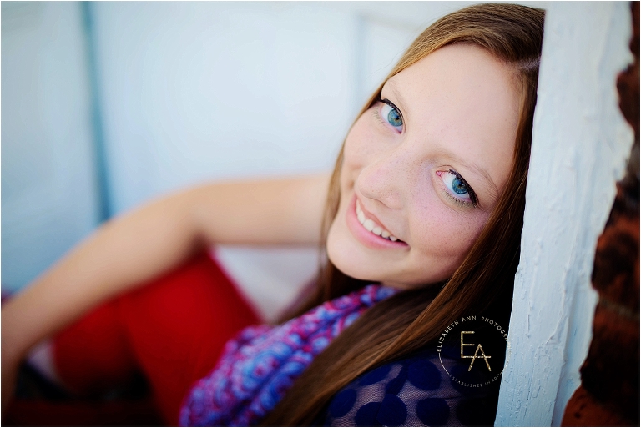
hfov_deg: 39.6
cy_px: 214
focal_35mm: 50
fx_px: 891
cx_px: 320
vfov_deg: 27.0
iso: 200
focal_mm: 50
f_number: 2
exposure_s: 1/800
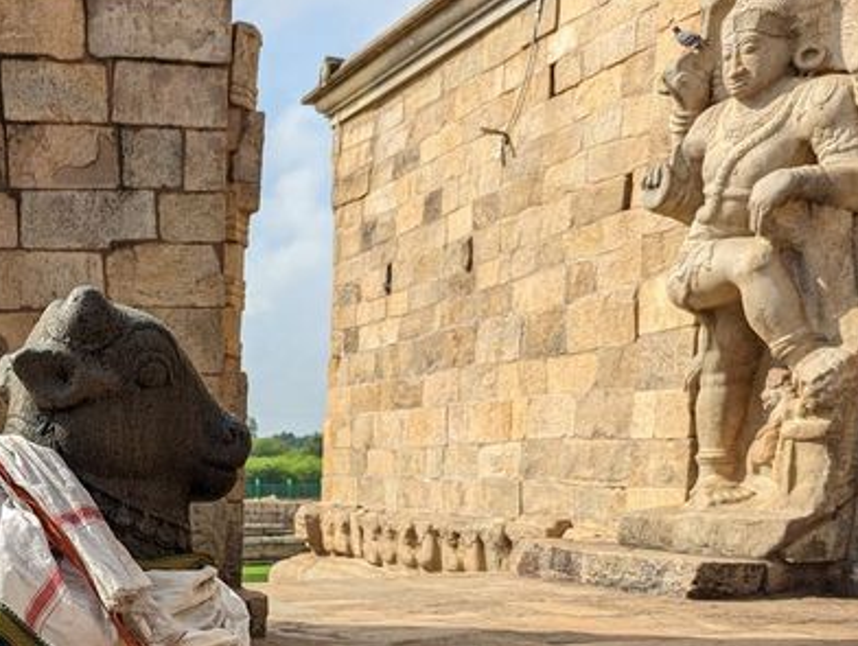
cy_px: 643
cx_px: 70
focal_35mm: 49
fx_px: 1216
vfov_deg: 28.0
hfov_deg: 36.2
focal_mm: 6.81
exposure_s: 1/1919
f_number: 1.85
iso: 44
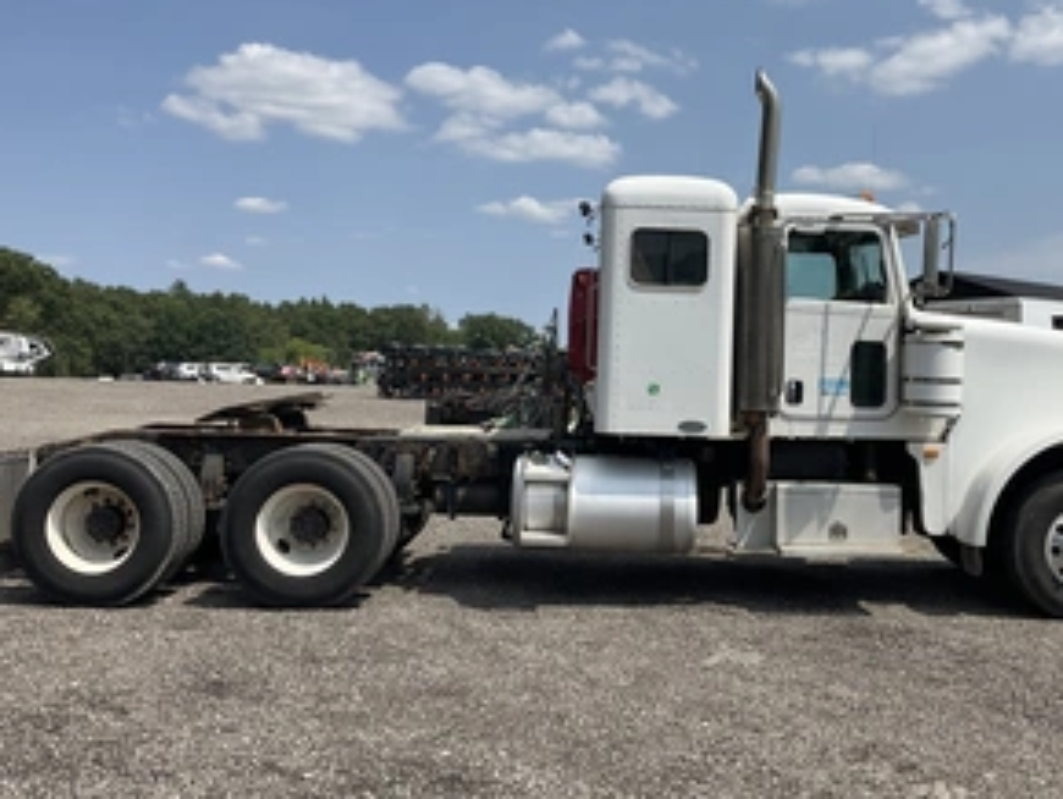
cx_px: 641
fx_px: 1229
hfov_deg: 46.5
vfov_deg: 36.0
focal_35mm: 40
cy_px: 352
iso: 25
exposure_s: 1/2801
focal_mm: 3
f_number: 1.8
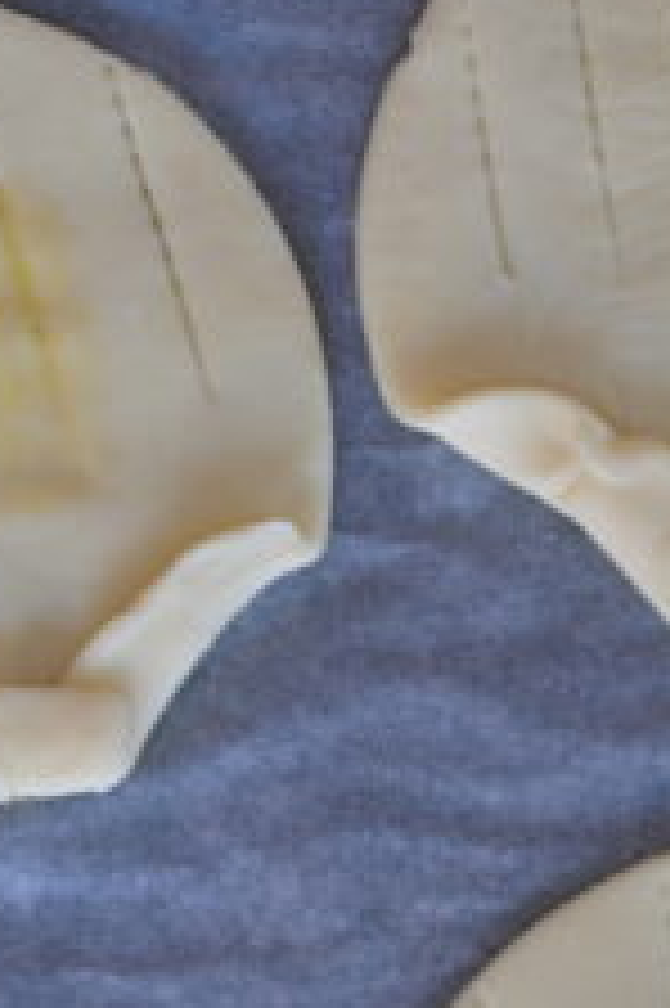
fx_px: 6738
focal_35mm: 241
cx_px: -103
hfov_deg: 5.7
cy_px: 837
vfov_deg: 8.5
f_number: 6.3
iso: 100
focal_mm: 50
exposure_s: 1/6
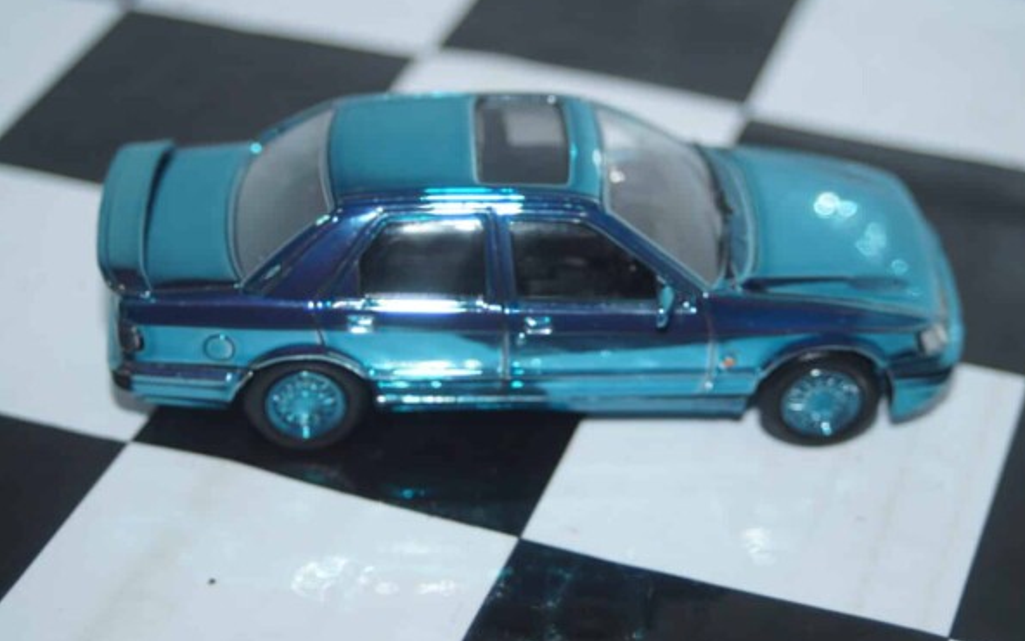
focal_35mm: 93
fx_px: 2598
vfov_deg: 14.1
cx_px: 518
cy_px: 303
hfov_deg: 22.3
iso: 200
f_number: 5.6
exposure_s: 1/100
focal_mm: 60
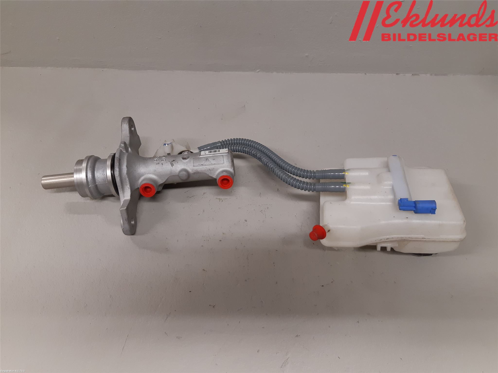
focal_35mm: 26
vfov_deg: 53.1
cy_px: 186
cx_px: 249
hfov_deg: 67.3
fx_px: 374
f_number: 1.7
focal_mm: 3.93
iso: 100
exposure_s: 1/50
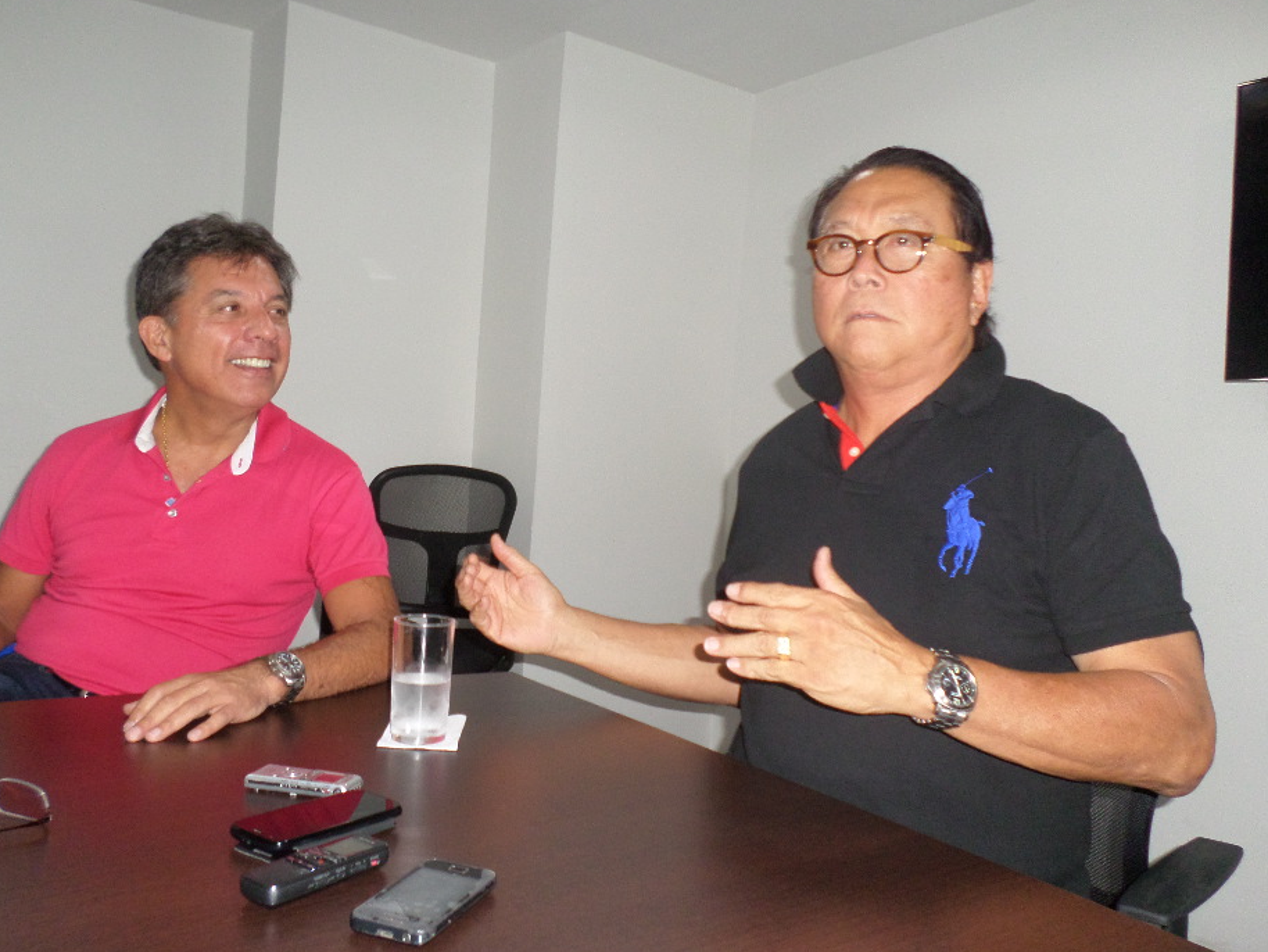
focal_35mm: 28
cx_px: 594
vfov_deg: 49.8
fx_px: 1026
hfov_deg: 63.4
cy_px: 468
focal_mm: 4.5
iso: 160
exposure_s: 1/30
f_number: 2.5
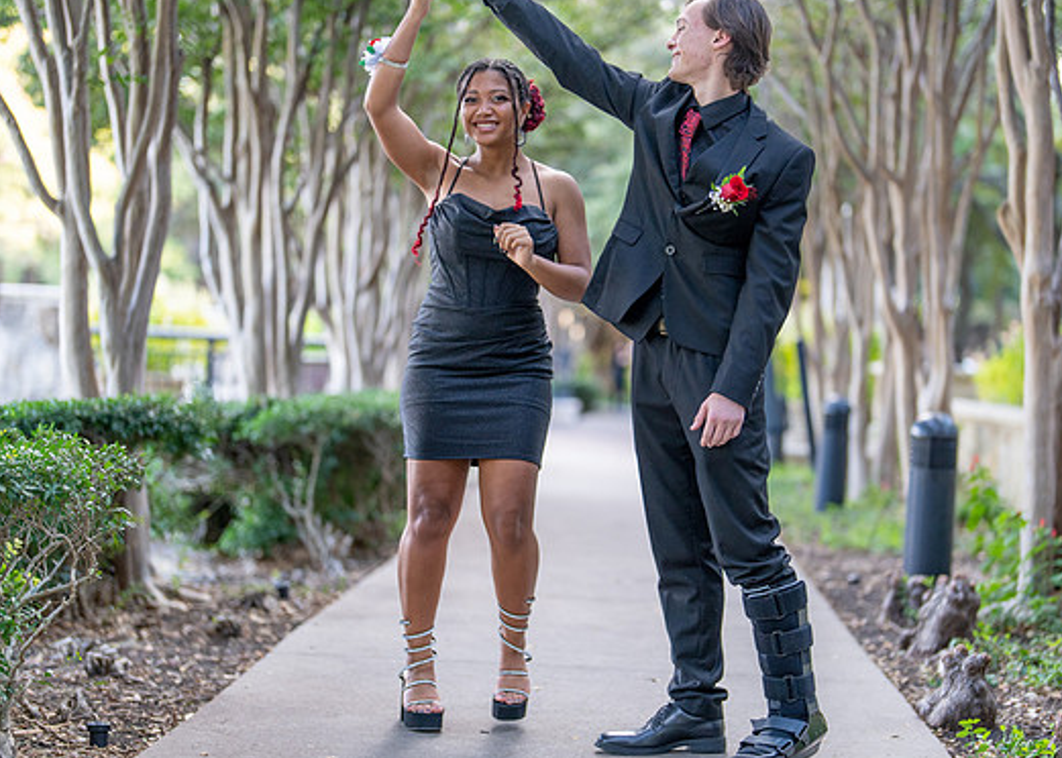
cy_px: 418
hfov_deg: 29.0
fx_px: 2051
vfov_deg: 20.9
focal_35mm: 68
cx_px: 578
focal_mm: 50
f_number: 1.2
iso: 400
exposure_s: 1/800
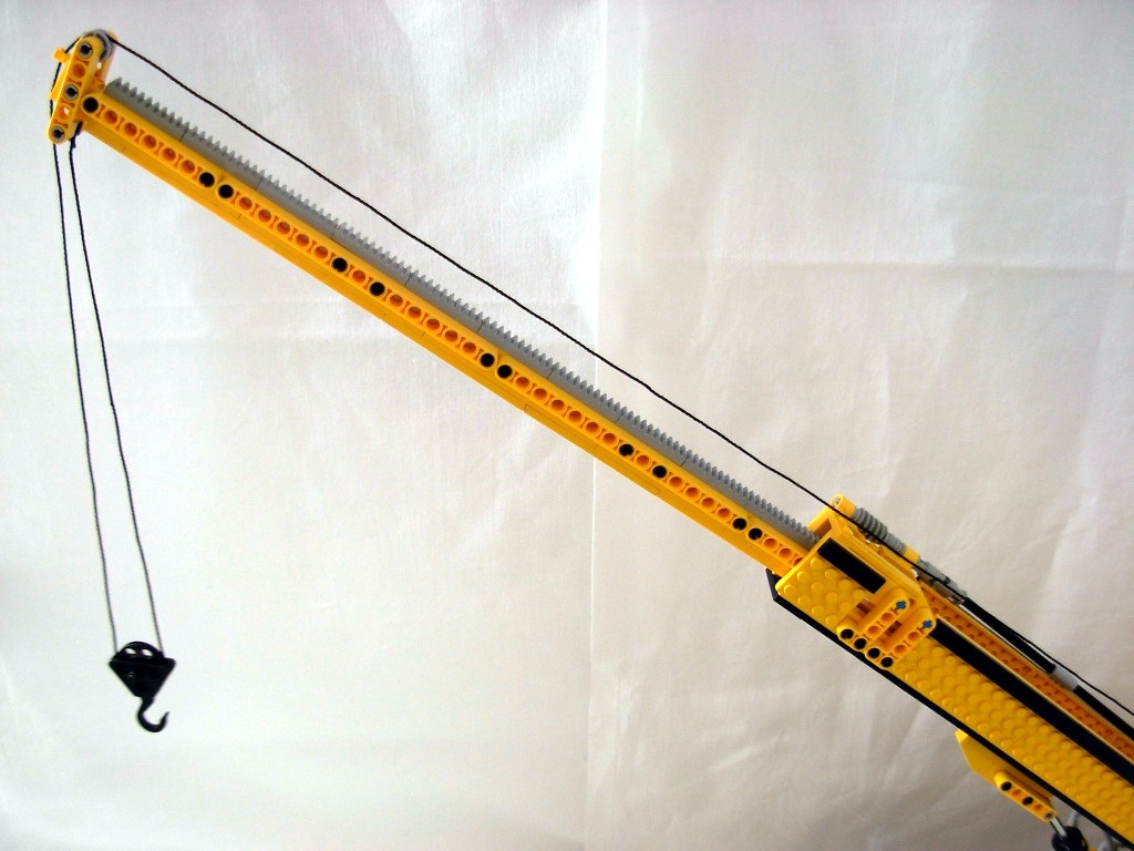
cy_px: 426
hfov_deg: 49.0
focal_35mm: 38
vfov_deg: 37.7
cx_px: 567
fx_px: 1245
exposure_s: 1/45.2
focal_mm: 6.3
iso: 79
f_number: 2.9
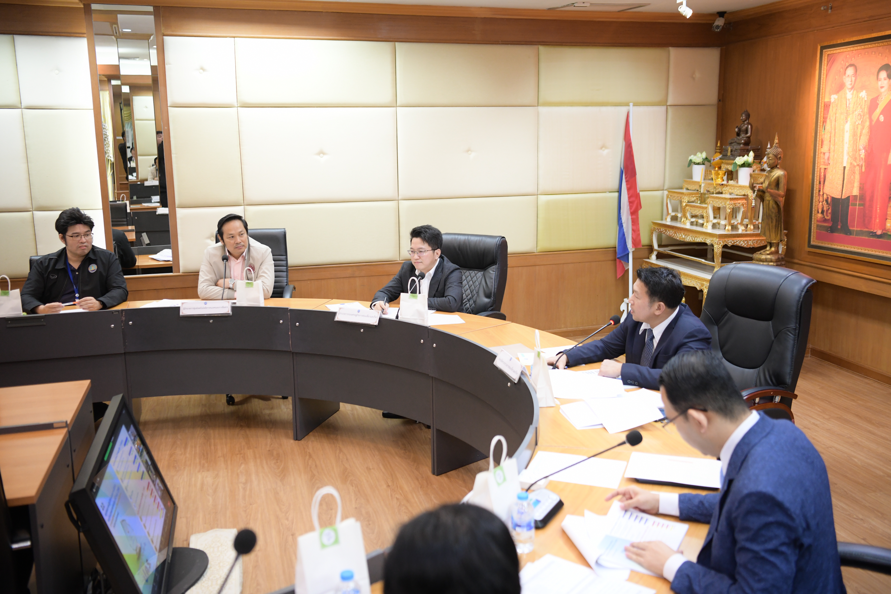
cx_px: 446
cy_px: 297
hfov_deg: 54.4
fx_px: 866
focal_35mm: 35
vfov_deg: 37.9
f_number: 2.8
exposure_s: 1/160
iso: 1600
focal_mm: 35
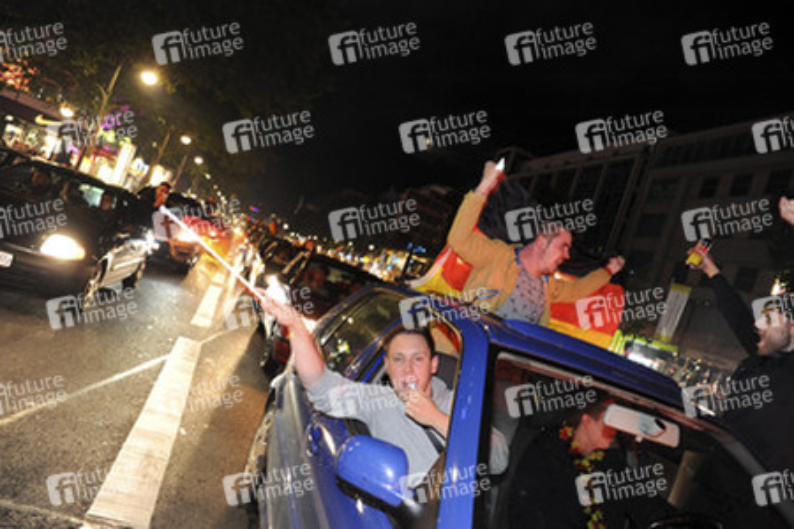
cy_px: 264
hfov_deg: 73.7
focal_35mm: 24
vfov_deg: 53.1
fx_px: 529
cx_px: 397
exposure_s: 1/30
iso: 1250
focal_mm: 24
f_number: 3.5
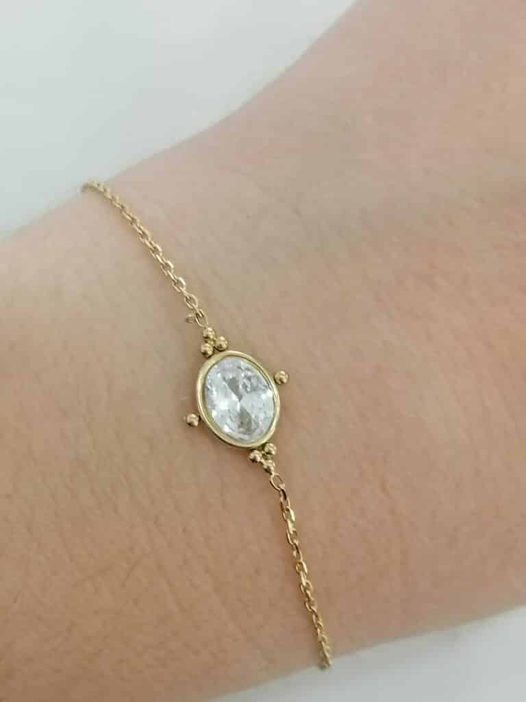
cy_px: 351
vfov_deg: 27.0
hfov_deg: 20.4
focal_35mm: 72
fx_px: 1459
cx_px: 263
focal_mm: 4.75
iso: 125
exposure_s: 1/33.3
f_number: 1.8
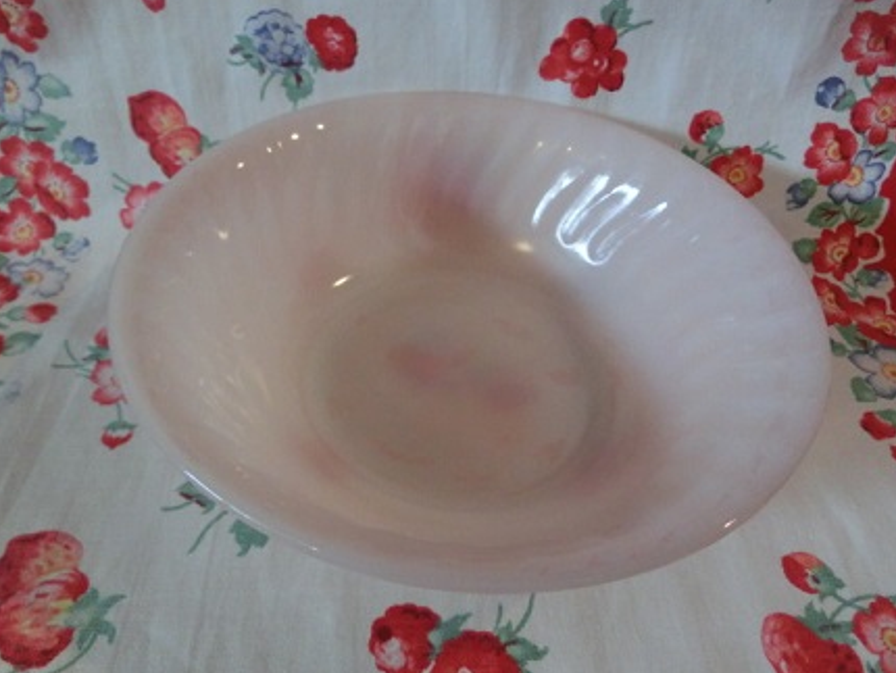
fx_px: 647
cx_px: 433
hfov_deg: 69.3
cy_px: 340
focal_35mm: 25
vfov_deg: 54.9
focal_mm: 4.24
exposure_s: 1/100
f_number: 3
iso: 800
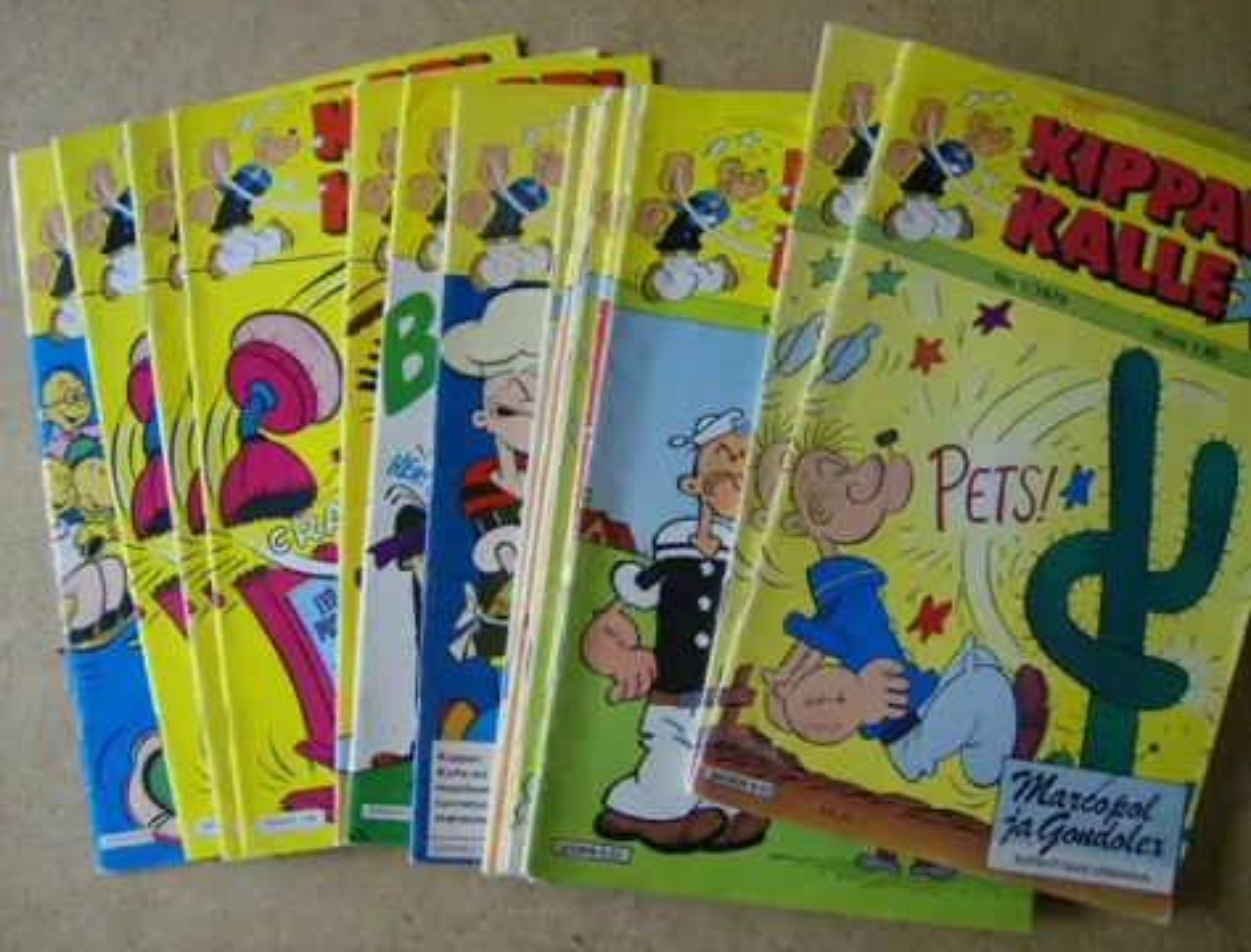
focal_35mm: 36
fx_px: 1308
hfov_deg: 51.1
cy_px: 476
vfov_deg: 40.0
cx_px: 626
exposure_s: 1/64
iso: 113
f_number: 2.8
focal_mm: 6
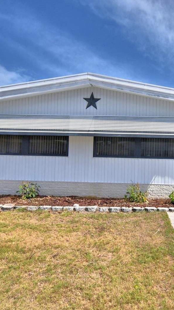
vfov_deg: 76.3
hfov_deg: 45.2
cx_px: 141
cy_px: 153
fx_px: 197
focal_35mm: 24
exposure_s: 1/1600
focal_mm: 10
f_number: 4.5
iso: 100
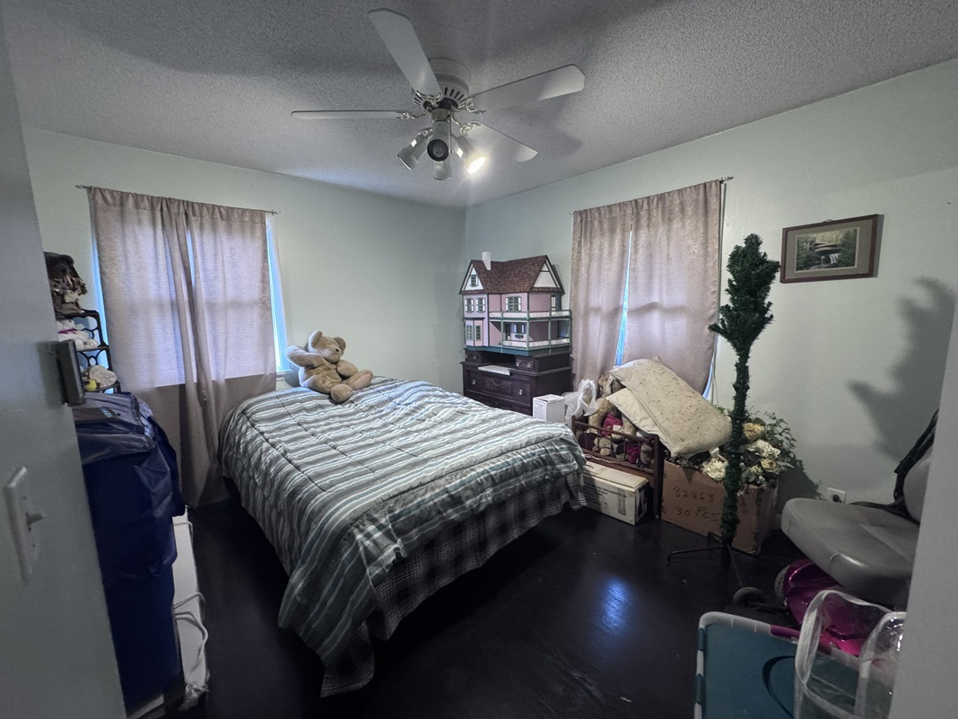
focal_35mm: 14
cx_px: 479
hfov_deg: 102.1
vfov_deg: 85.7
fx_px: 387
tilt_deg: -8.0
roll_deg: +0.7
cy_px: 360
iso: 800
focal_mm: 2.22
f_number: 2.2
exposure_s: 1/60
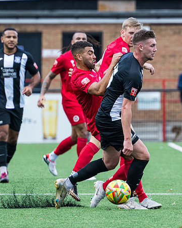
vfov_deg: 2.7
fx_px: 4912
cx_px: 77
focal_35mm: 729
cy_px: 128
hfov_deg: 2.1
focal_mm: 250
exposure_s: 1/1250
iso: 800
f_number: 4.5
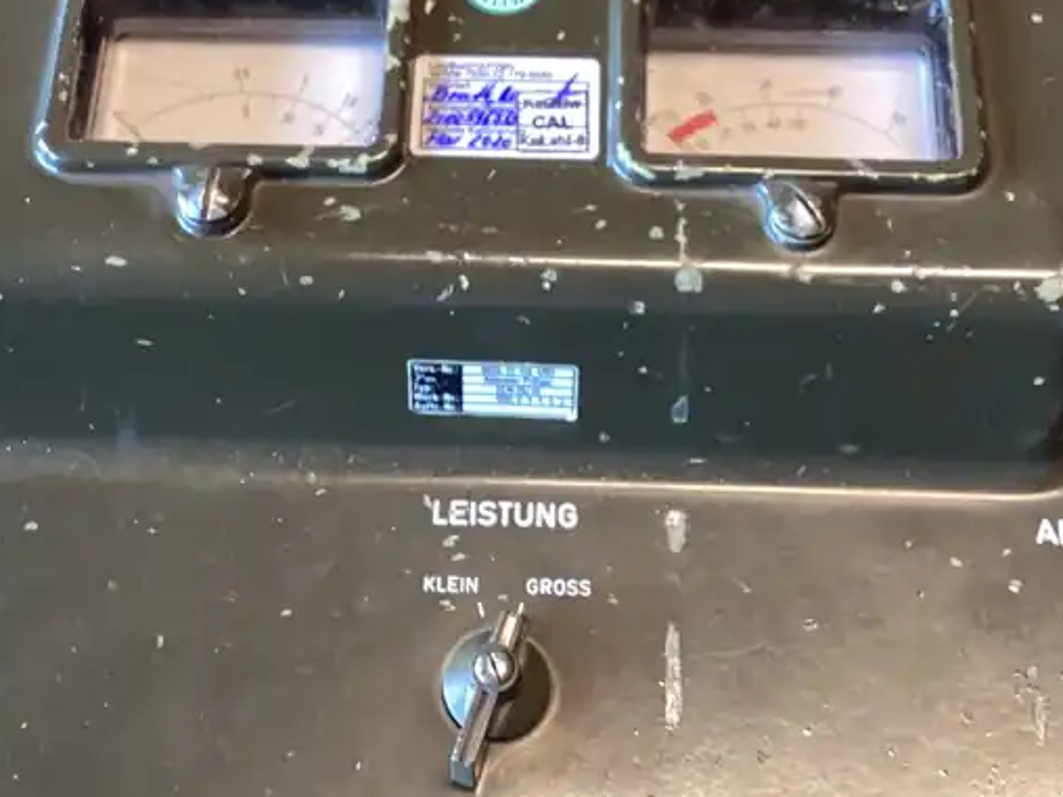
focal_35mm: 61
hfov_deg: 31.7
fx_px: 1873
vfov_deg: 23.6
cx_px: 532
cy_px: 140
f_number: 2.4
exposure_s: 1/25
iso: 640
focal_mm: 3.3
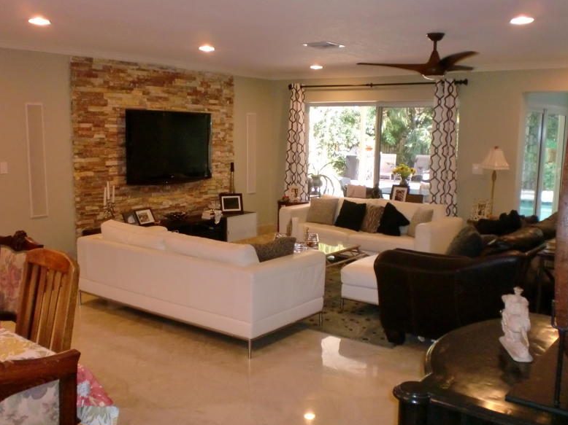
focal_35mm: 36
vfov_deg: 39.6
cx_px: 291
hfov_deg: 51.4
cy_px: 218
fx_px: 591
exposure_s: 1/60
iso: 400
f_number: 3.1
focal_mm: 6.3
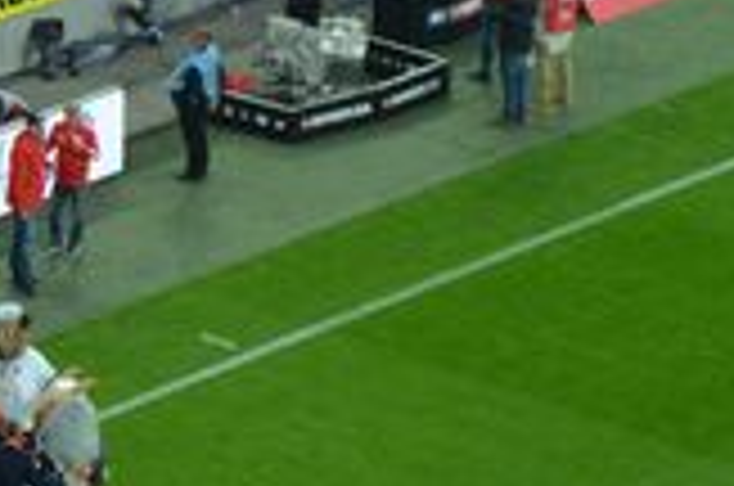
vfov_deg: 3.3
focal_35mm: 420
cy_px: -200
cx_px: -95
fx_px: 8547
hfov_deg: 4.9
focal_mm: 80
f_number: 5.3
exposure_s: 1/160
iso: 800
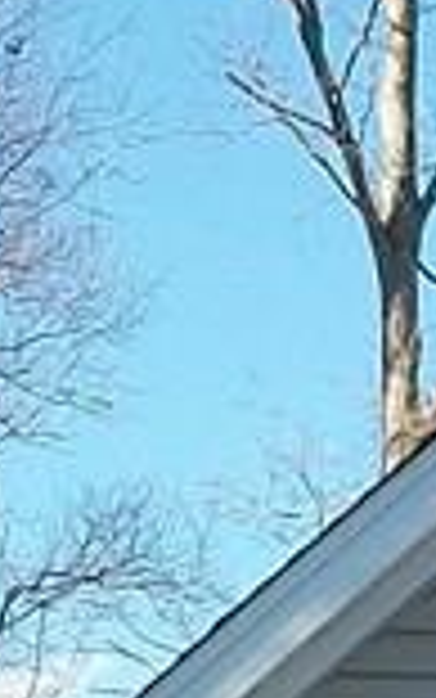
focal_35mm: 224
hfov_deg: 5.8
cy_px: 1013
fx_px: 4255
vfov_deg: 9.1
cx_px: -355
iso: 80
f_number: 2.9
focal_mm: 5.7
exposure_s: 1/400
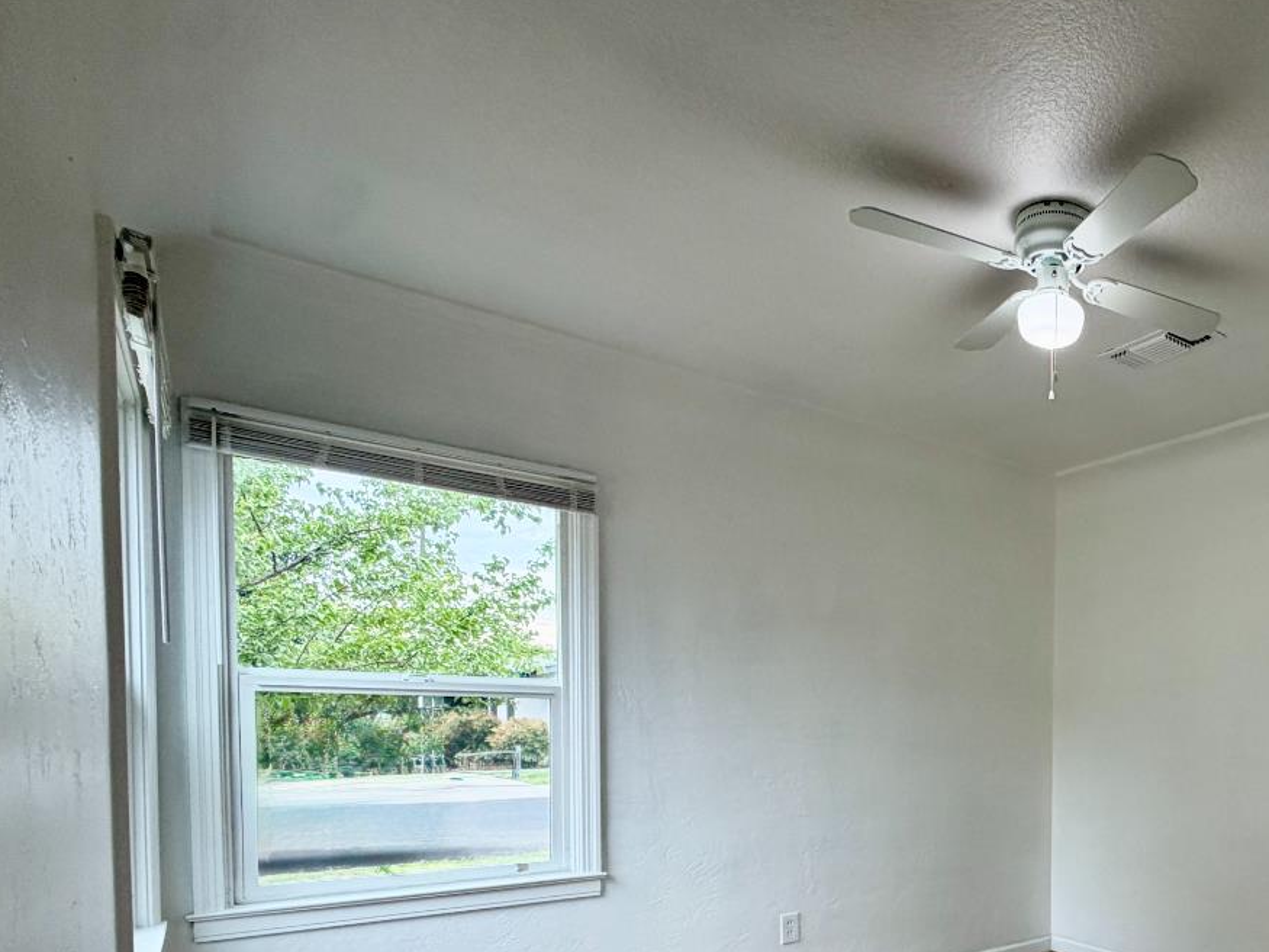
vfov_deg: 53.3
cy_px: 751
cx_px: 1050
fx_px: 880
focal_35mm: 24
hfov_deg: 64.0
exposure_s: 1/120
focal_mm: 2.22
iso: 125
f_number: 2.2
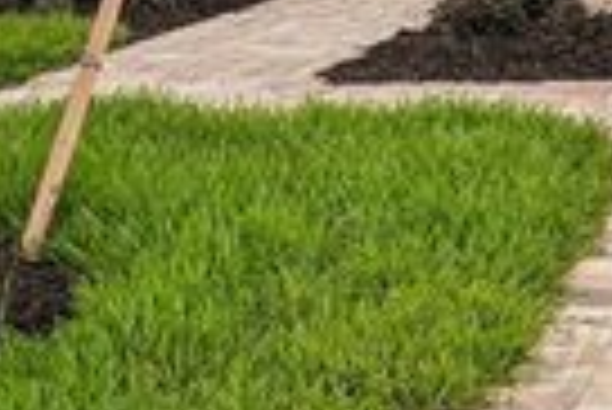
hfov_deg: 14.4
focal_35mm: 127
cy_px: -191
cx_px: 1071
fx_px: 2159
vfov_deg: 10.5
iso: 400
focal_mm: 34.5
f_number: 8
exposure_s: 1/640
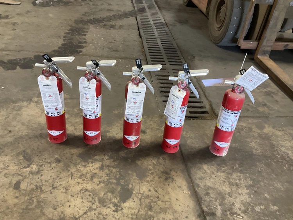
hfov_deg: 61.6
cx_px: 146
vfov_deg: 48.3
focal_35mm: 29
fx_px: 246
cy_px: 110
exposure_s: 1/40
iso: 200
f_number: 1.8
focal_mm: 3
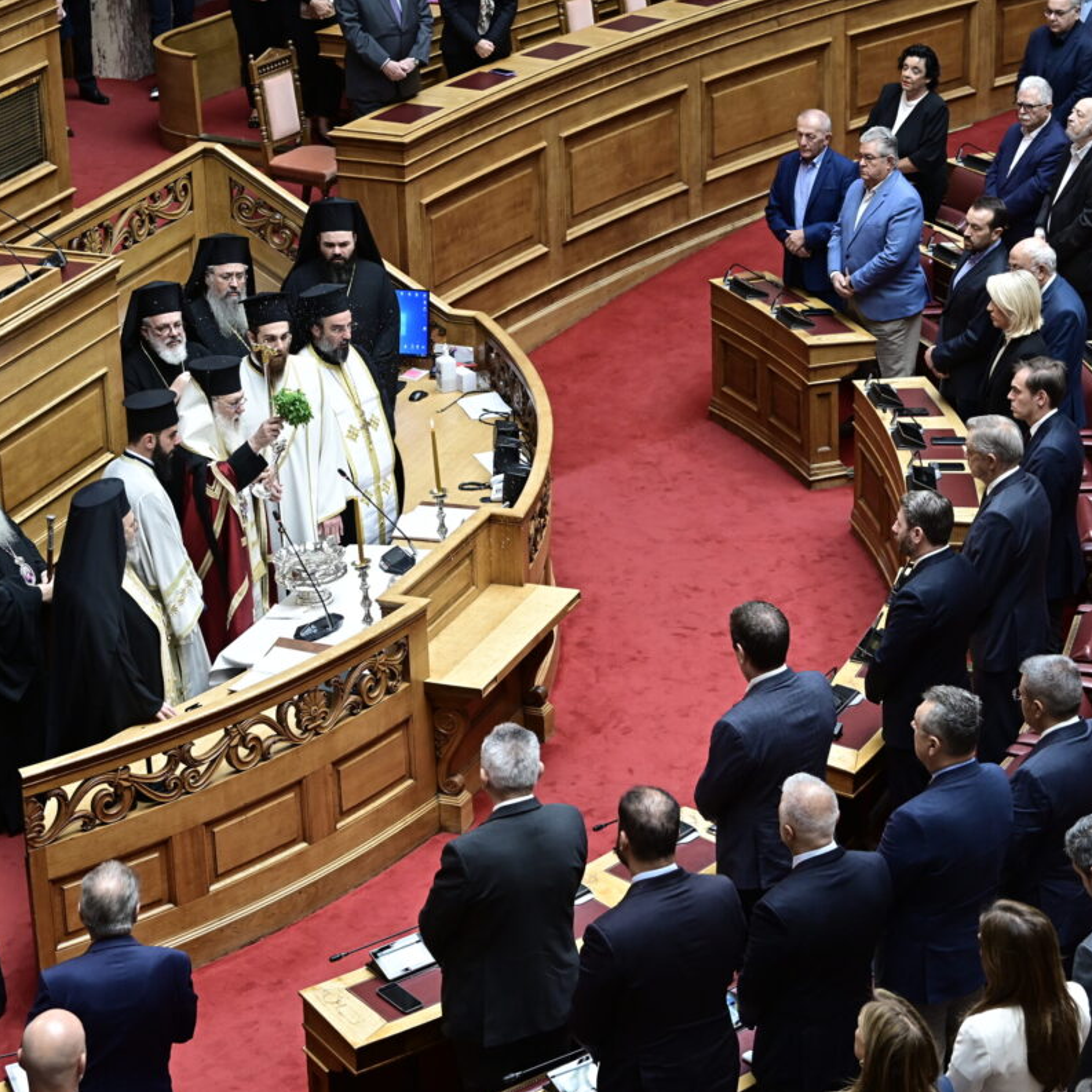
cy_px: 548
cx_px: 622
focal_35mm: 90
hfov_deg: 19.3
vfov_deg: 19.3
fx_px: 3212
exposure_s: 1/250
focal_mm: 70
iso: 800
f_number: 4.5
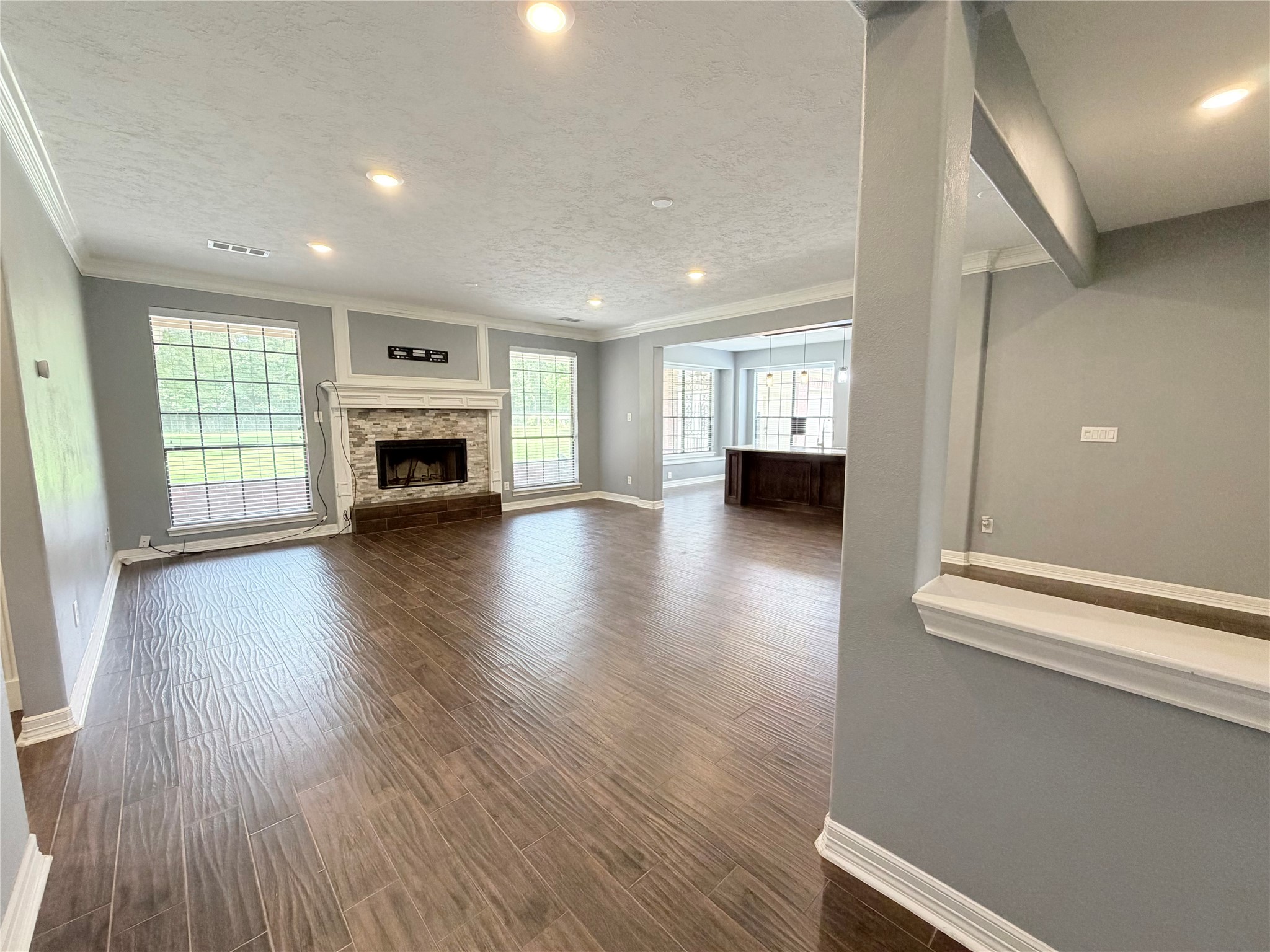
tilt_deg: -6.6
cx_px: 635
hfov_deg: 102.1
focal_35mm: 14
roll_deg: +0.6
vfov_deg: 85.7
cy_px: 476
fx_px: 514
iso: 200
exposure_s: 1/60
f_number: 2.2
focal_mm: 2.22
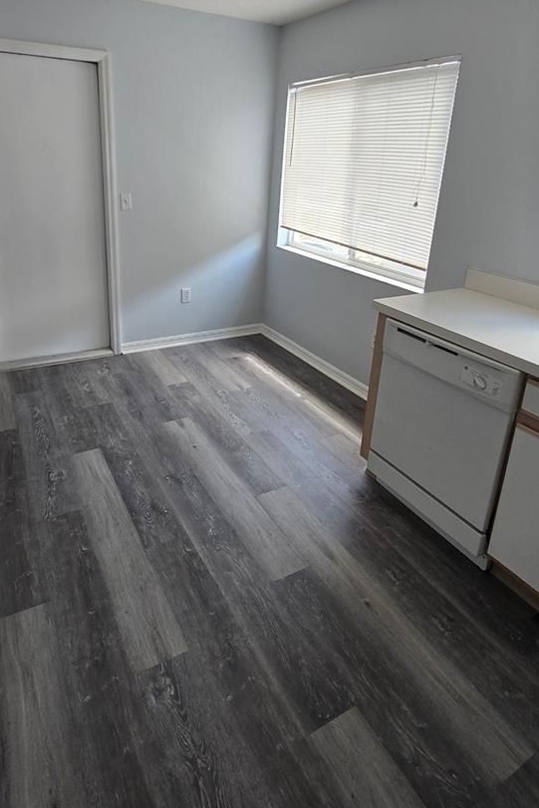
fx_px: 449
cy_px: 301
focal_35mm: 20
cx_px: 240
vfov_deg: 82.3
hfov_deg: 61.8
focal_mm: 2.2
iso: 64
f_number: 2.2
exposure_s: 1/60
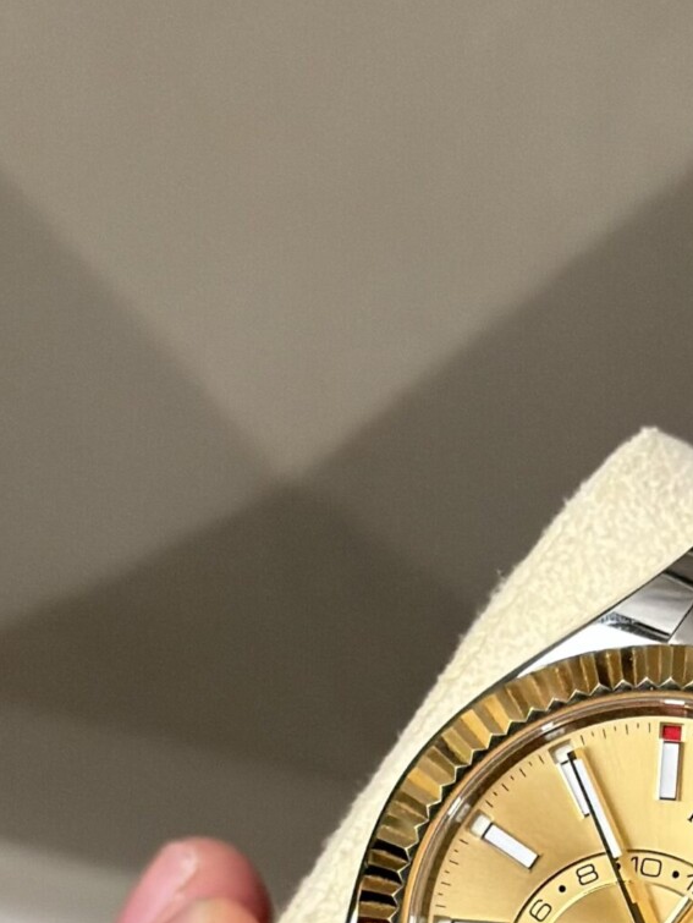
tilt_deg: -52.5
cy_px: 1054
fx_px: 3254
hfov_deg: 12.0
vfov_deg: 15.6
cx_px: 665
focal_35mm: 122
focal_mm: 6.76
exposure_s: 1/2415
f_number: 1.78
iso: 250
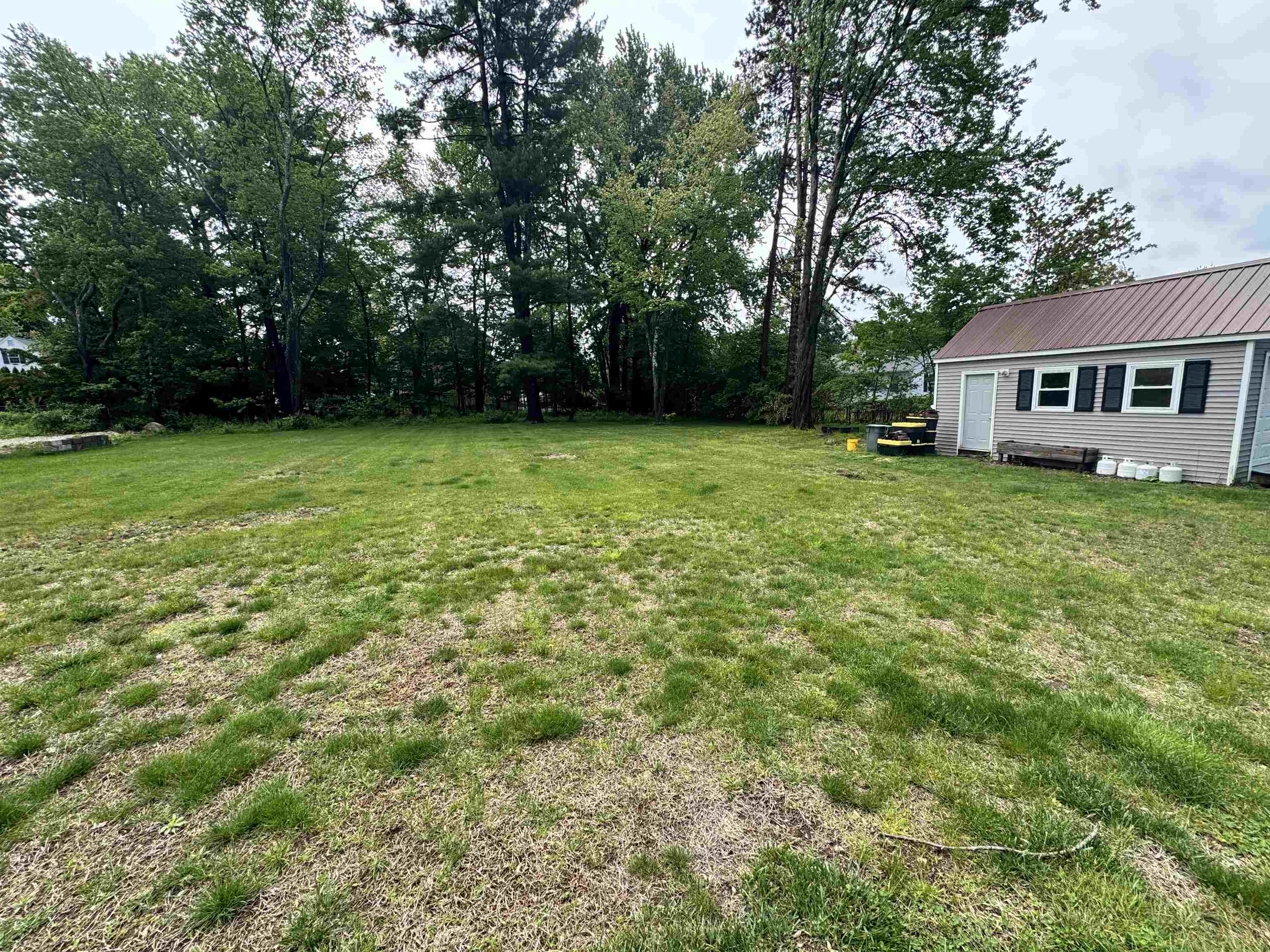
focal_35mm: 14
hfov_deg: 102.1
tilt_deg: -11.0
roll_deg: +3.0
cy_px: 476
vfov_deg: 85.7
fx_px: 514
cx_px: 635
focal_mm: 2.22
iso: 40
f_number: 2.2
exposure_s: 1/544
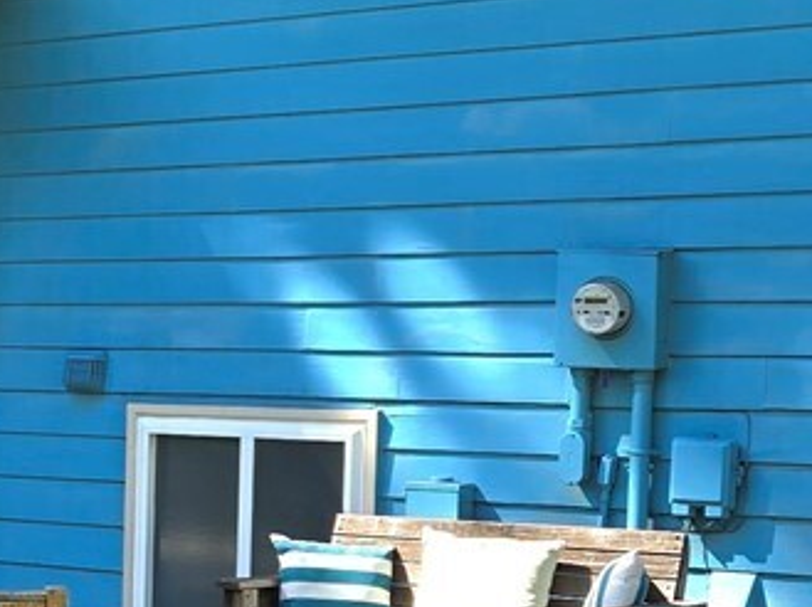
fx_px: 2624
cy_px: 454
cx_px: -373
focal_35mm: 112
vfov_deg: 13.2
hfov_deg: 16.2
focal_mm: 5.4
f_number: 1.8
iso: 25
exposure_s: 1/476
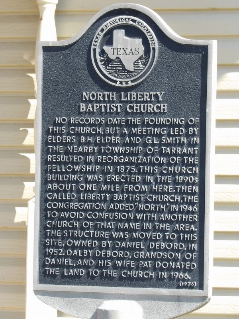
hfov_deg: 6.7
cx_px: 120
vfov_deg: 8.9
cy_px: 160
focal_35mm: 222
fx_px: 2044
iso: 100
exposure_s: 1/167
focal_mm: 39.8
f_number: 4.5
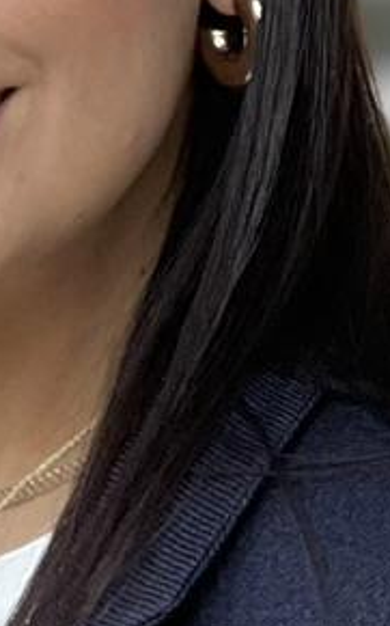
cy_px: 1189
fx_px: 9822
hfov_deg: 2.3
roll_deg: +0.2
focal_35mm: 577
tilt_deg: -3.8
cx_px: 22
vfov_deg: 3.6
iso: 80
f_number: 2.8
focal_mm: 9
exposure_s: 1/121
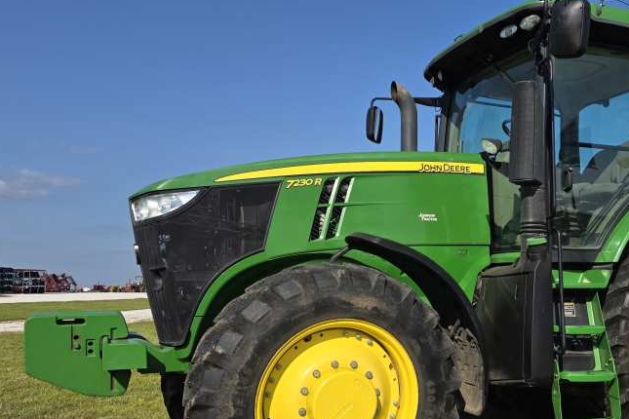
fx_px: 664
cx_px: 470
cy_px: 262
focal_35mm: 38
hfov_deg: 48.8
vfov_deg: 34.9
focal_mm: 6.3
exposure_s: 1/7626
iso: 80
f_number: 1.7
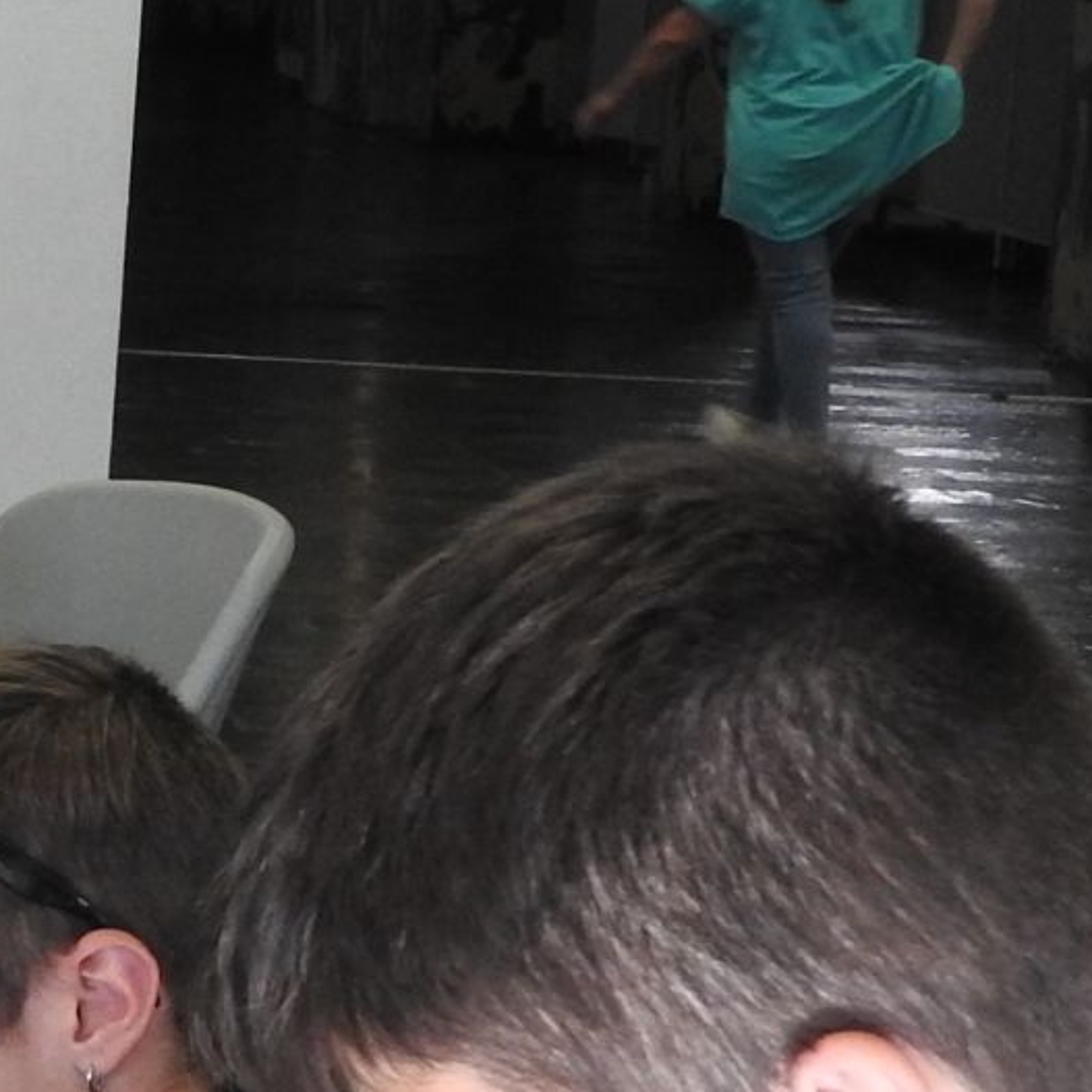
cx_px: -721
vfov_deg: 9.6
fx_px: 6460
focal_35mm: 181
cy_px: 1034
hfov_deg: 9.3
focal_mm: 8.1
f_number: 4
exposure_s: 1/30
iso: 400
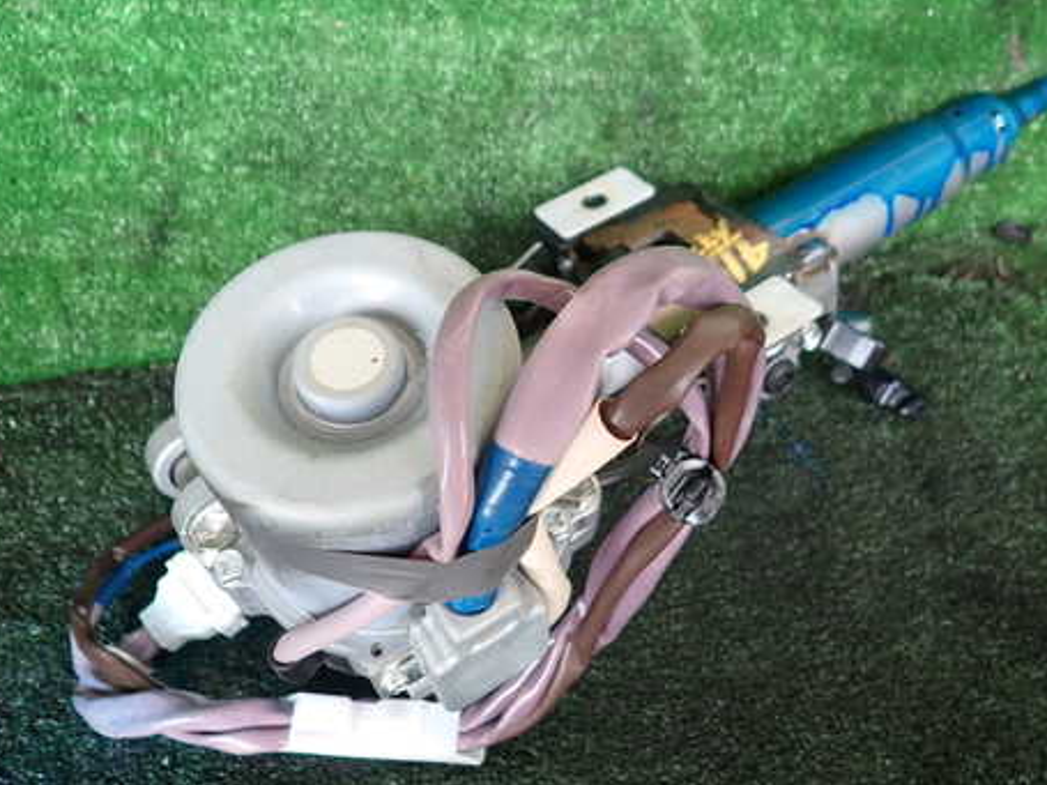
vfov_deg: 42.9
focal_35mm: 33
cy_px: 368
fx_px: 998
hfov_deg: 55.3
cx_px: 545
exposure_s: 1/60
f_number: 2
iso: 100
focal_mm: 4.5
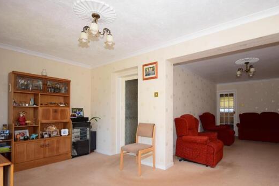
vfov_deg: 64.2
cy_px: 108
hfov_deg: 86.6
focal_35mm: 19
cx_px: 154
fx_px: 147
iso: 160
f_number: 5.6
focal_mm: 10
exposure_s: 1/60
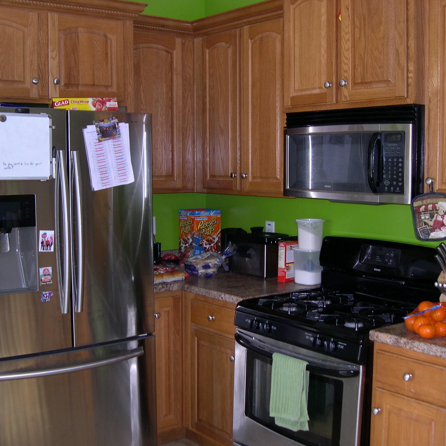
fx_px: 656
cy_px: 223
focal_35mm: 45
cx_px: 219
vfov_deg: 37.6
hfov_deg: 37.6
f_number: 2.8
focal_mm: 8
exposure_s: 1/60
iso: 112
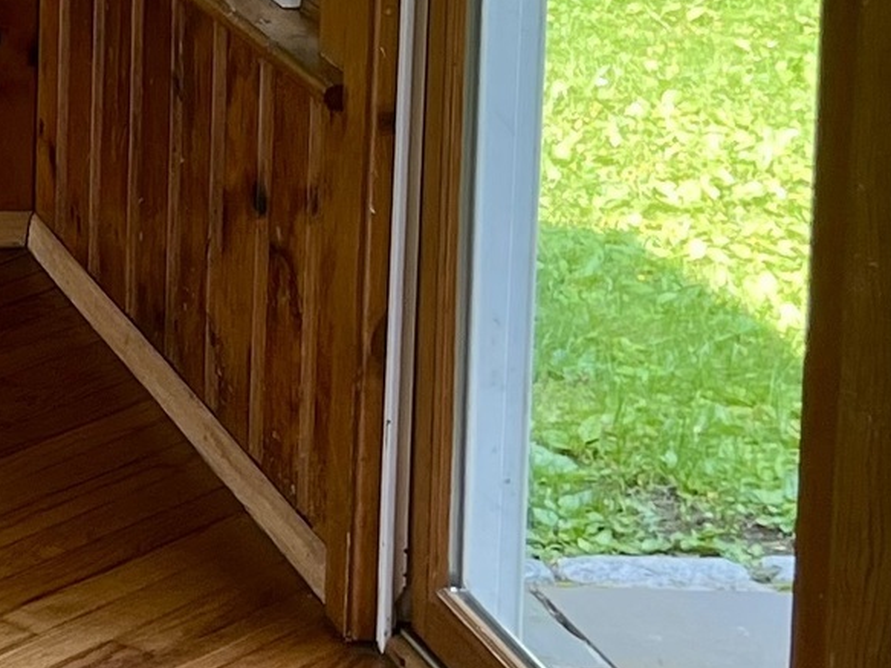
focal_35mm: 137
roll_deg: +0.6
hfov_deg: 12.1
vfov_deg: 10.4
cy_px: -353
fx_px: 3526
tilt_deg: -7.1
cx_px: -1110
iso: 64
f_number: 1.6
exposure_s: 1/122
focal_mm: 5.1
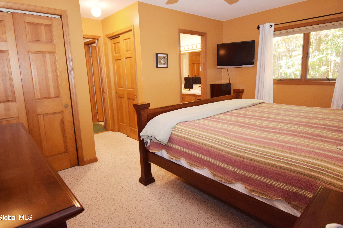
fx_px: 196
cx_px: 177
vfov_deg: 60.6
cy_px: 108
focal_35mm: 21
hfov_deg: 82.5
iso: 1100
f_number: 5
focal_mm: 13
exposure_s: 1/60
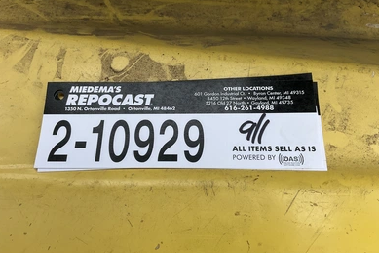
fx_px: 326
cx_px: 189
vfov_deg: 42.3
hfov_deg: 60.3
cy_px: 124
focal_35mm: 31
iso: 25
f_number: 1.8
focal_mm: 3
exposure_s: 1/606
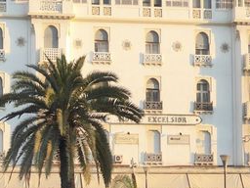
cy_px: 152
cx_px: 45
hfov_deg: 16.0
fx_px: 881
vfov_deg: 12.1
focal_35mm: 122
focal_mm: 6.7
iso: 160
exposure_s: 1/125
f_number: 3.7
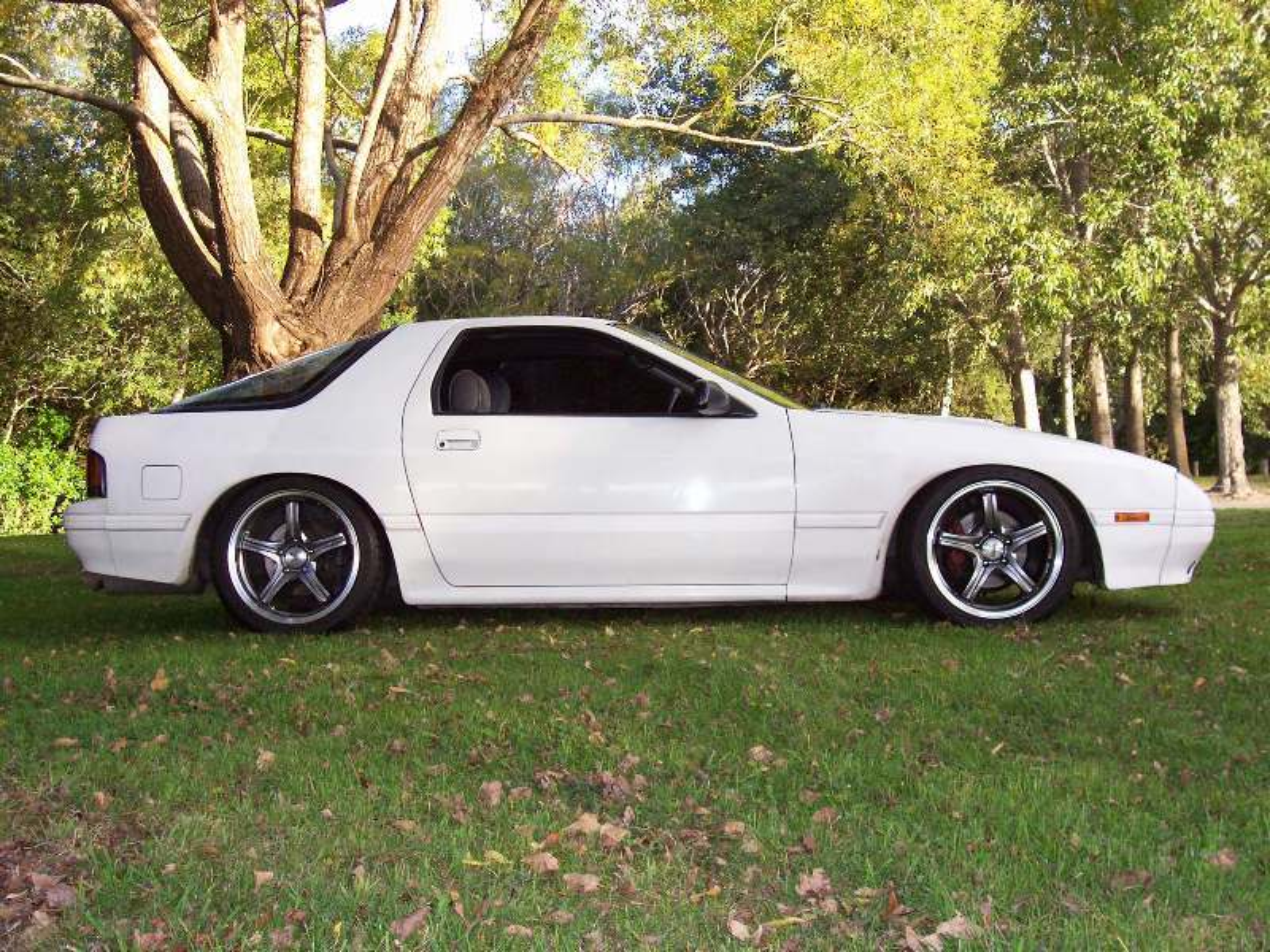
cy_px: 476
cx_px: 635
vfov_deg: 34.3
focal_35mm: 42
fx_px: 1541
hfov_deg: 44.8
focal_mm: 7
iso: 140
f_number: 2.9
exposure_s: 1/120
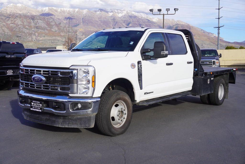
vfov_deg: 30.9
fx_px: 296
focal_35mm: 44
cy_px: 82
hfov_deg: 44.9
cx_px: 122
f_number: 9
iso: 100
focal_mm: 29
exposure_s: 1/125
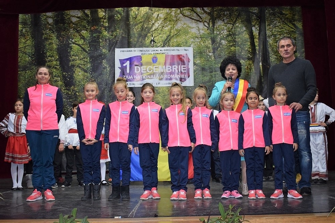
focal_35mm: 40
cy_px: 112
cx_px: 168
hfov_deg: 47.9
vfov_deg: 33.0
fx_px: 377
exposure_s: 1/60
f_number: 4
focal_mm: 27
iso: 1400
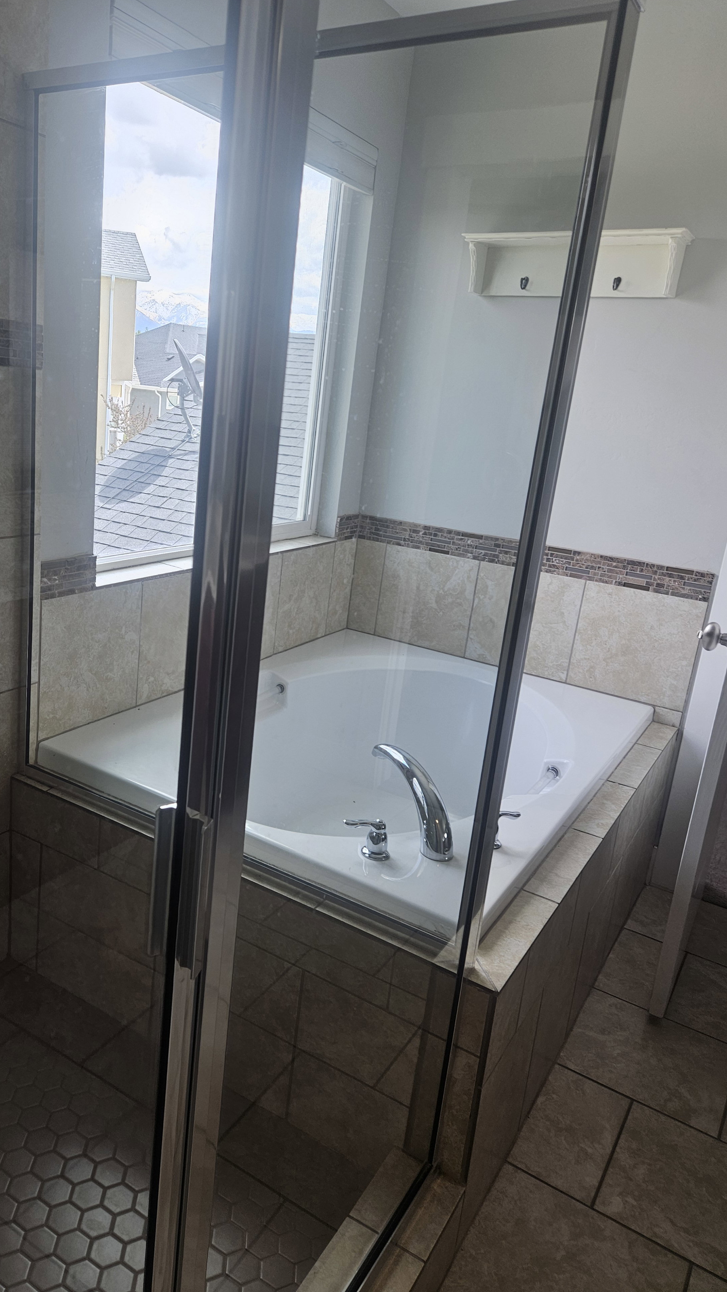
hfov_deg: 43.8
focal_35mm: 26
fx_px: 891
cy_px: 660
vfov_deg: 71.9
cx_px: 244
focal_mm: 5.4
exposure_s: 1/120
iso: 32
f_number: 1.8
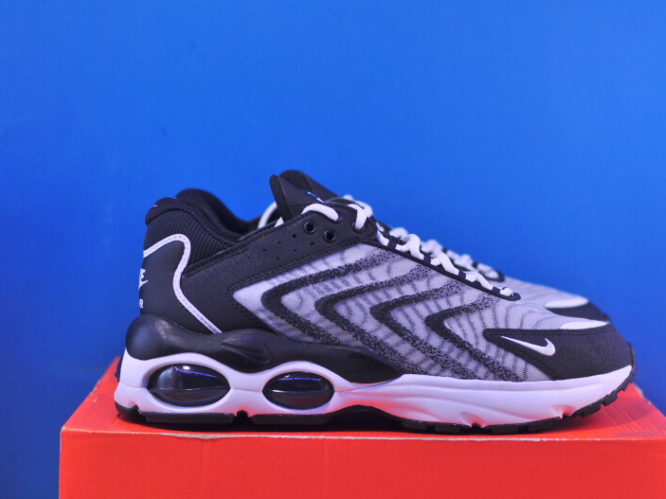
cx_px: 354
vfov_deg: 18.0
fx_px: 1577
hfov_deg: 23.8
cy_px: 250
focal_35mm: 82
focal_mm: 50
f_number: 2.8
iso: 250
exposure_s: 1/320
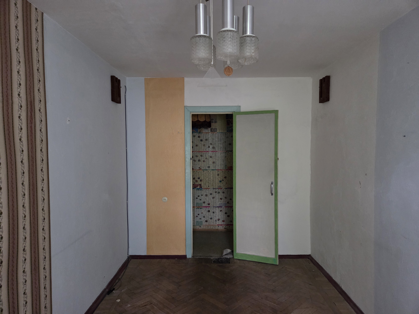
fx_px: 278
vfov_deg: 58.9
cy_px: 157
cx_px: 210
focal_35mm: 23
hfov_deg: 73.9
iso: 1600
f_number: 1.8
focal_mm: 5.4
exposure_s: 1/50
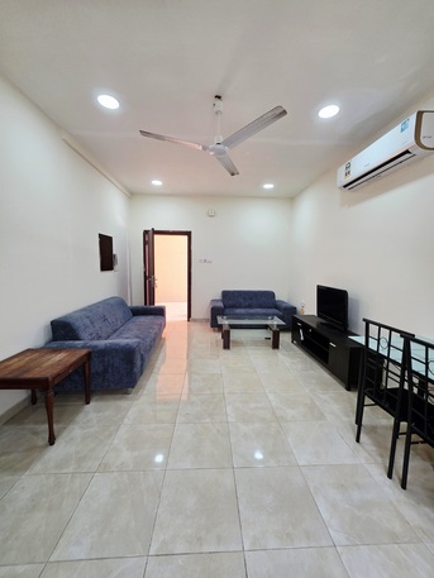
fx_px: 217
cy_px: 289
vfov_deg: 106.2
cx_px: 217
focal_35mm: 13
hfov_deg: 89.9
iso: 100
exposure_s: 1/101
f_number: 1.9
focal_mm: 2.2
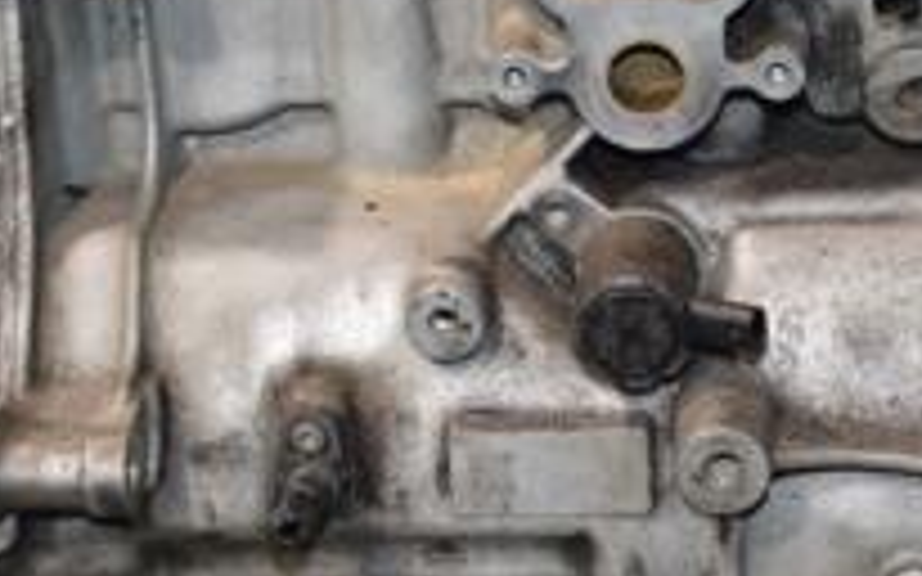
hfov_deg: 15.5
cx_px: 738
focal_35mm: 134
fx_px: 3366
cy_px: 184
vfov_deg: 9.8
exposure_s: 1/60
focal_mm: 30
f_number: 5
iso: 800
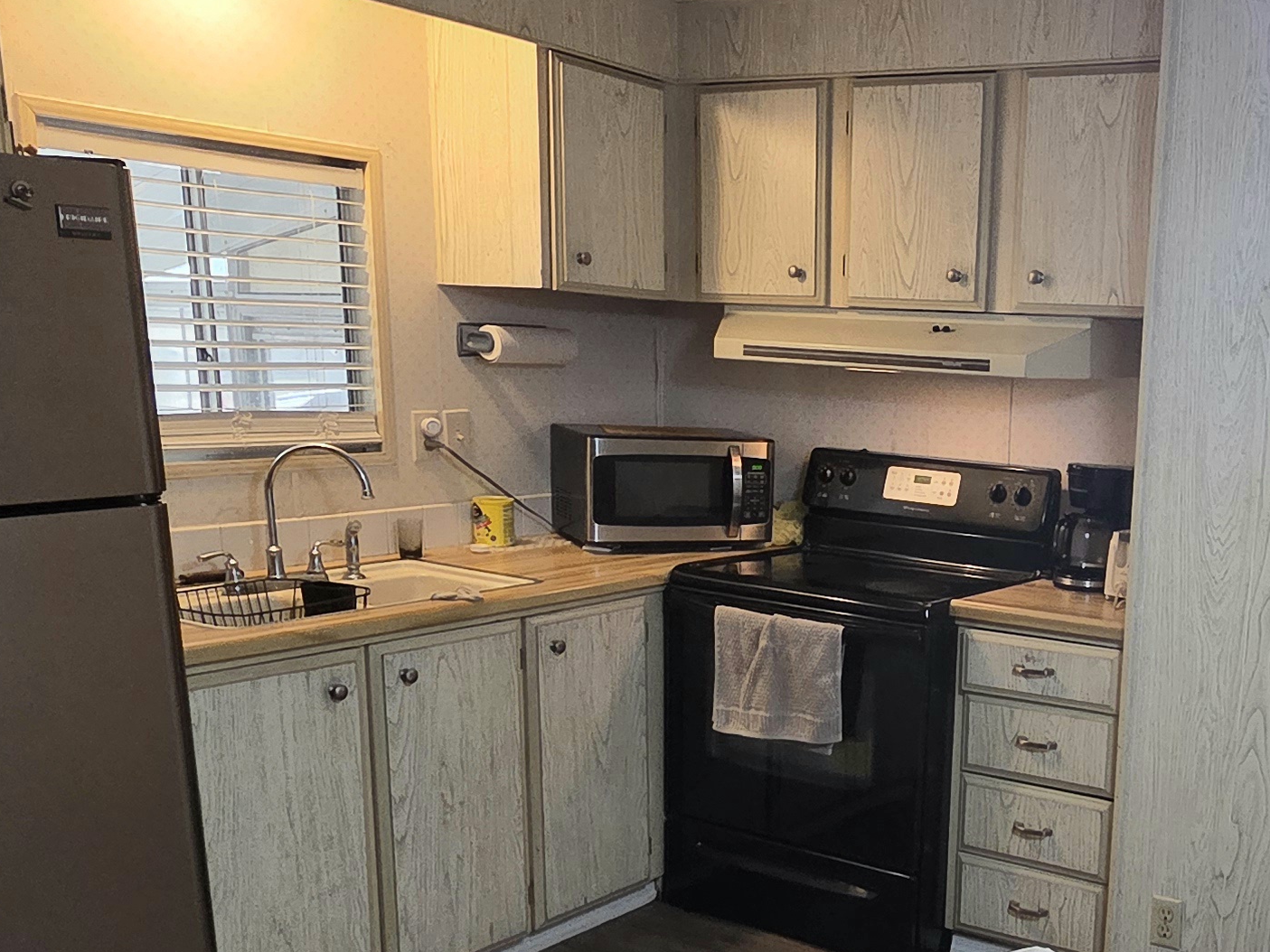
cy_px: 727
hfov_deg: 48.0
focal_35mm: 37
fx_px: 1358
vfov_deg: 37.6
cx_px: 971
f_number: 2.2
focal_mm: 2.2
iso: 250
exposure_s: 1/60.2
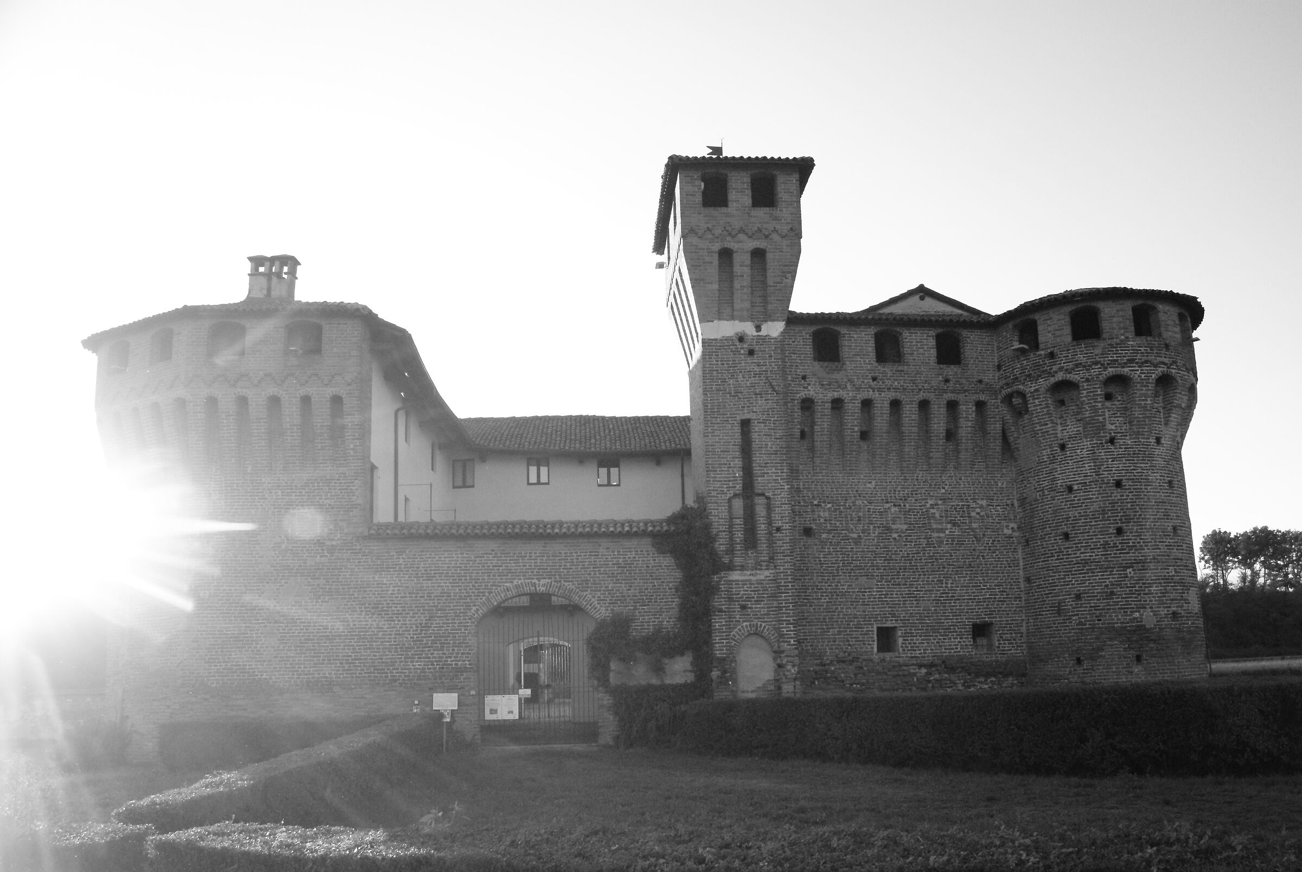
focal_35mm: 27
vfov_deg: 48.1
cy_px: 436
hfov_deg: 67.3
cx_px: 651
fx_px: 978
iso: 800
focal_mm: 18
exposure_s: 1/500
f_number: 8
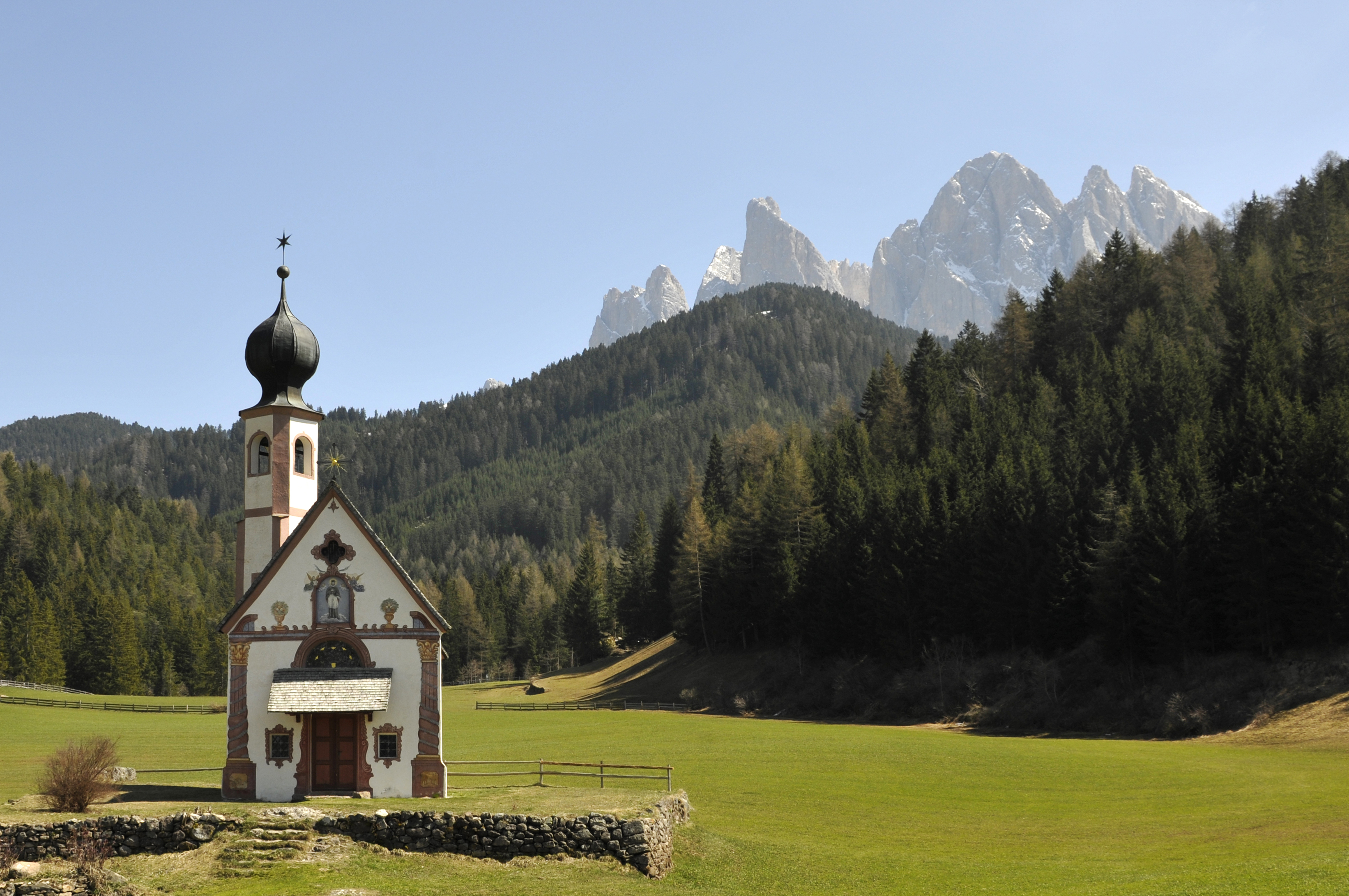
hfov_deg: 41.8
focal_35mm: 47
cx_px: 554
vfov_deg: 28.5
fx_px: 1759
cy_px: 558
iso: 200
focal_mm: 24
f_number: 9
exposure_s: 1/320
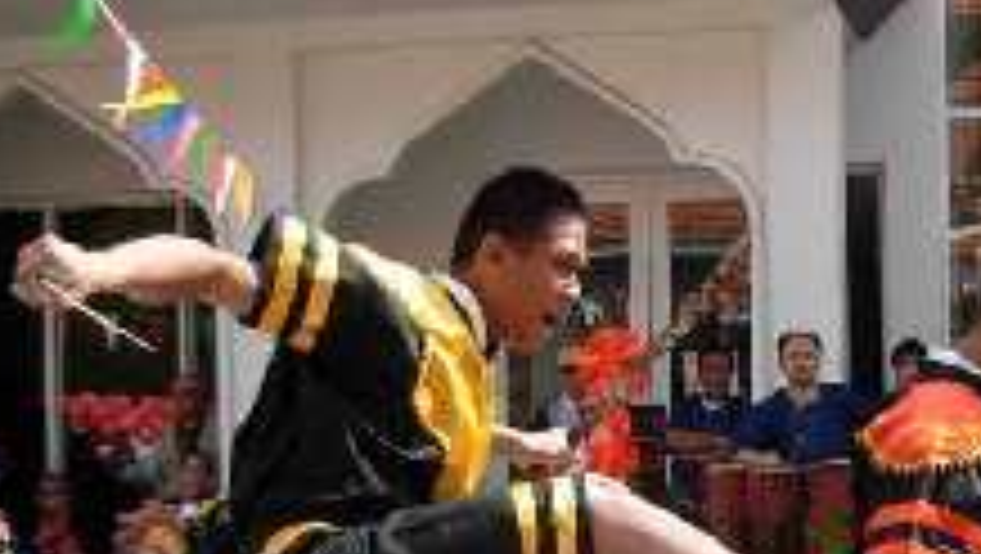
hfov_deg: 22.8
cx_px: 882
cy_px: 590
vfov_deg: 13.1
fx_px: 2369
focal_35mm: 91
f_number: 2.9
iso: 79
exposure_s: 1/645
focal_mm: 6.3
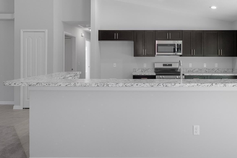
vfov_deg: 47.6
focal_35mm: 27
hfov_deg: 67.2
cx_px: 145
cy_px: 52
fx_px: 176
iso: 320
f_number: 8
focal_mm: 13
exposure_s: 1/13
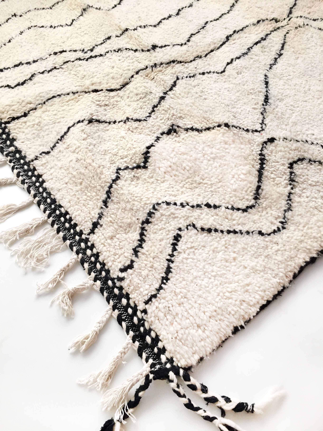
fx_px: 361
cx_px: 162
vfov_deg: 61.7
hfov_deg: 48.2
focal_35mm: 29
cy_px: 216
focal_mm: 4.15
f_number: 2.2
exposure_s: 1/35
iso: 125
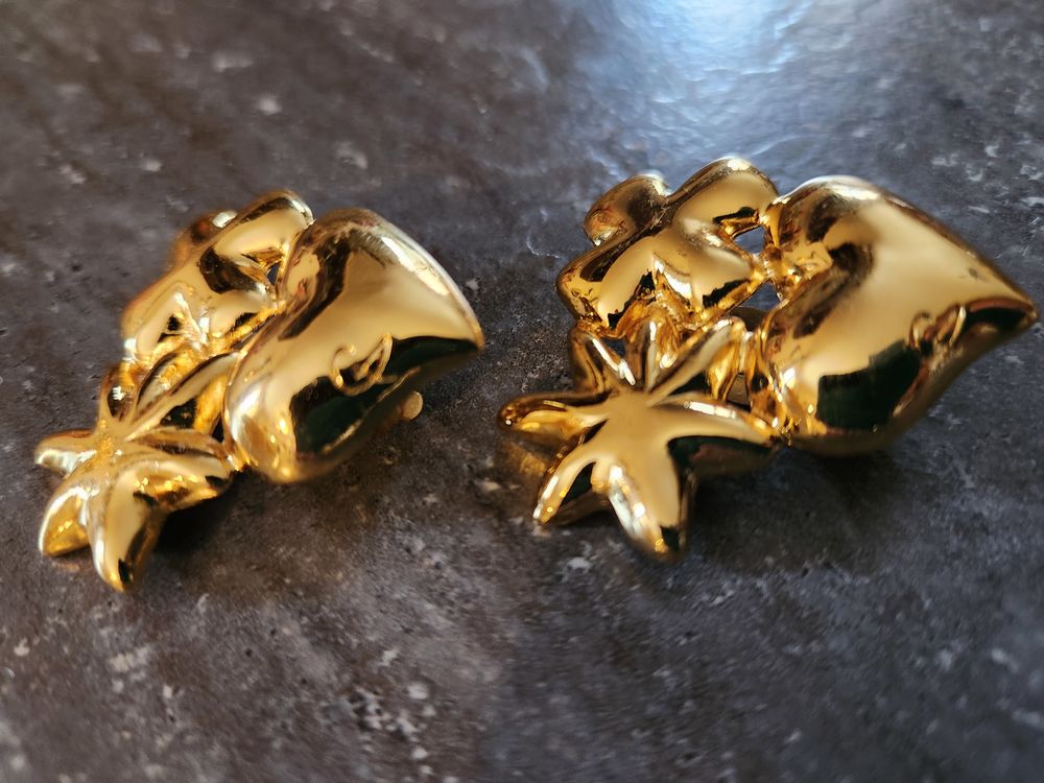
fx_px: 694
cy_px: 392
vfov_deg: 58.9
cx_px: 522
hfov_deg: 73.9
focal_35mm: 23
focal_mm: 5.4
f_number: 1.8
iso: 500
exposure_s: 1/33.3
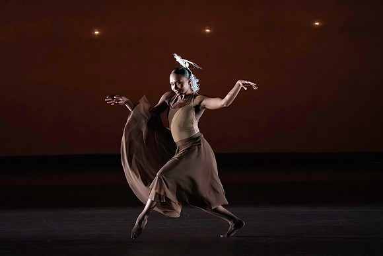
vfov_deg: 3.7
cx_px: 175
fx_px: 3971
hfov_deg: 5.5
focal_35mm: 373
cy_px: 117
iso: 20000
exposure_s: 1/400
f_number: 5.6
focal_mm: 300
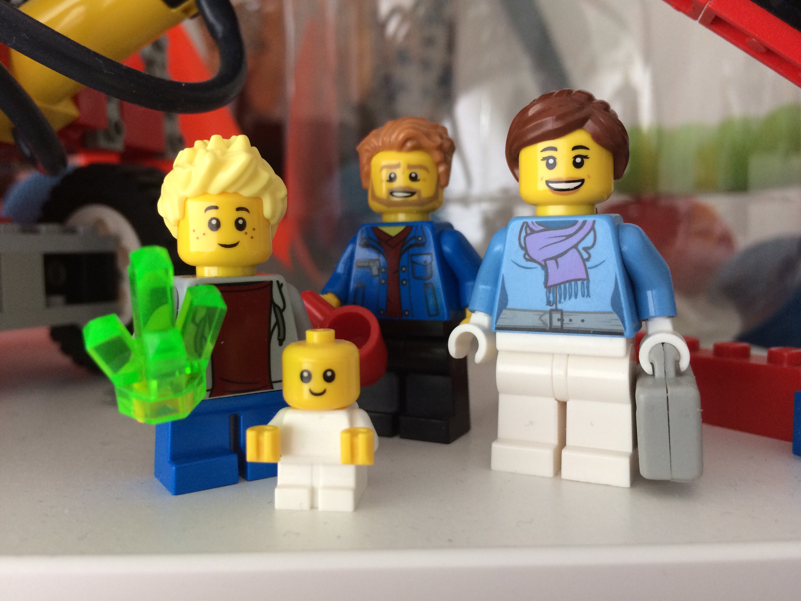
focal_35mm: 29
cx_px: 400
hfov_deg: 61.7
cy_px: 300
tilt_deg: -4.9
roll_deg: +0.2
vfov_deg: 48.2
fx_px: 671
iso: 160
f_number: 2.2
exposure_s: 1/33
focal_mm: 4.15
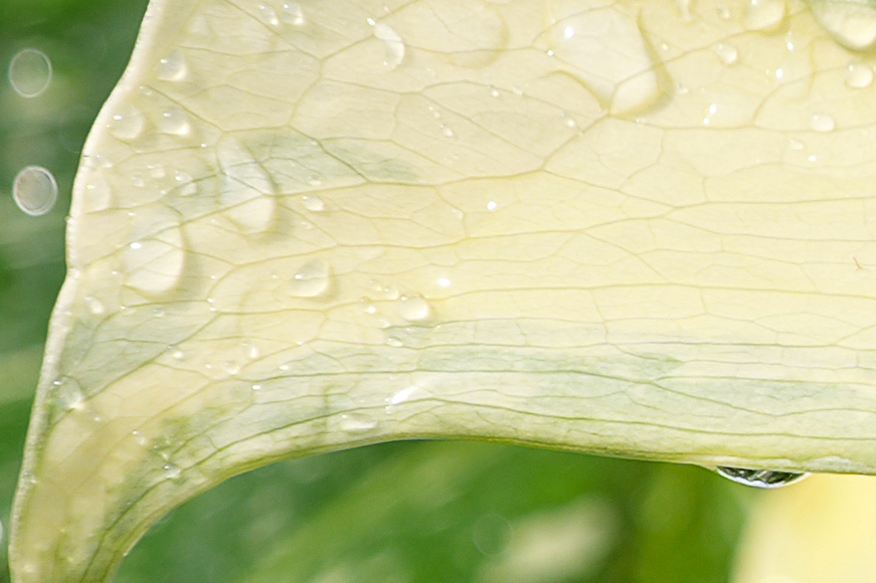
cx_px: 2334
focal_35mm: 441
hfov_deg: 4.5
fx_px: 10726
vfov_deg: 3.1
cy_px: 1383
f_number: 5
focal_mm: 64
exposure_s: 1/320
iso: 160
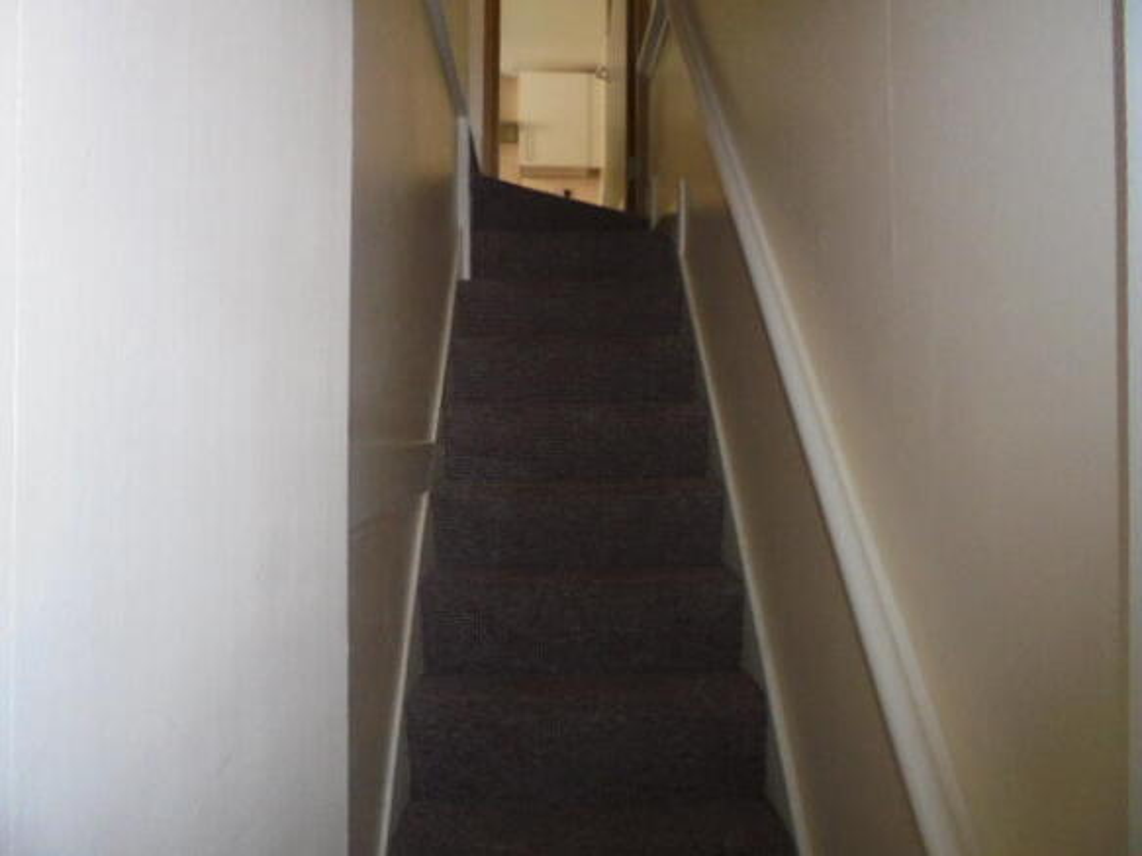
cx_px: 571
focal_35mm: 26
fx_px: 858
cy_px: 428
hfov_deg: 67.3
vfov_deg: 53.0
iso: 400
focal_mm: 4.6
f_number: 3.5
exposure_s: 1/30
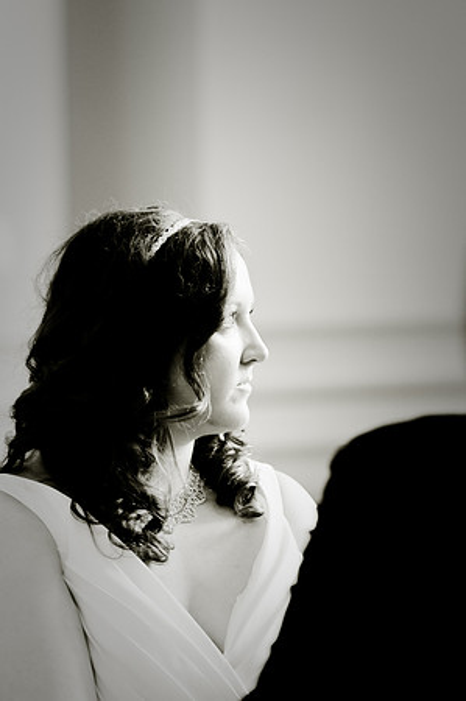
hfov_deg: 4.9
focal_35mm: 278
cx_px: 233
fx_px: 5400
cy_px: 350
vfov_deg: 7.4
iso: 200
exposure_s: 1/30
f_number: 2.8
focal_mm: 185
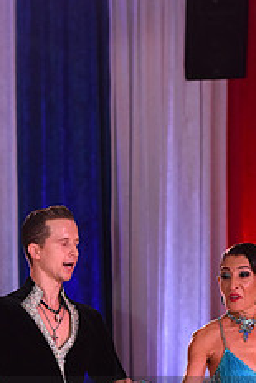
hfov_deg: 5.3
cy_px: 433
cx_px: 92
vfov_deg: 7.8
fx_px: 2790
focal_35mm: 262
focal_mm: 105
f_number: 6.3
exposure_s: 1/320
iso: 2500
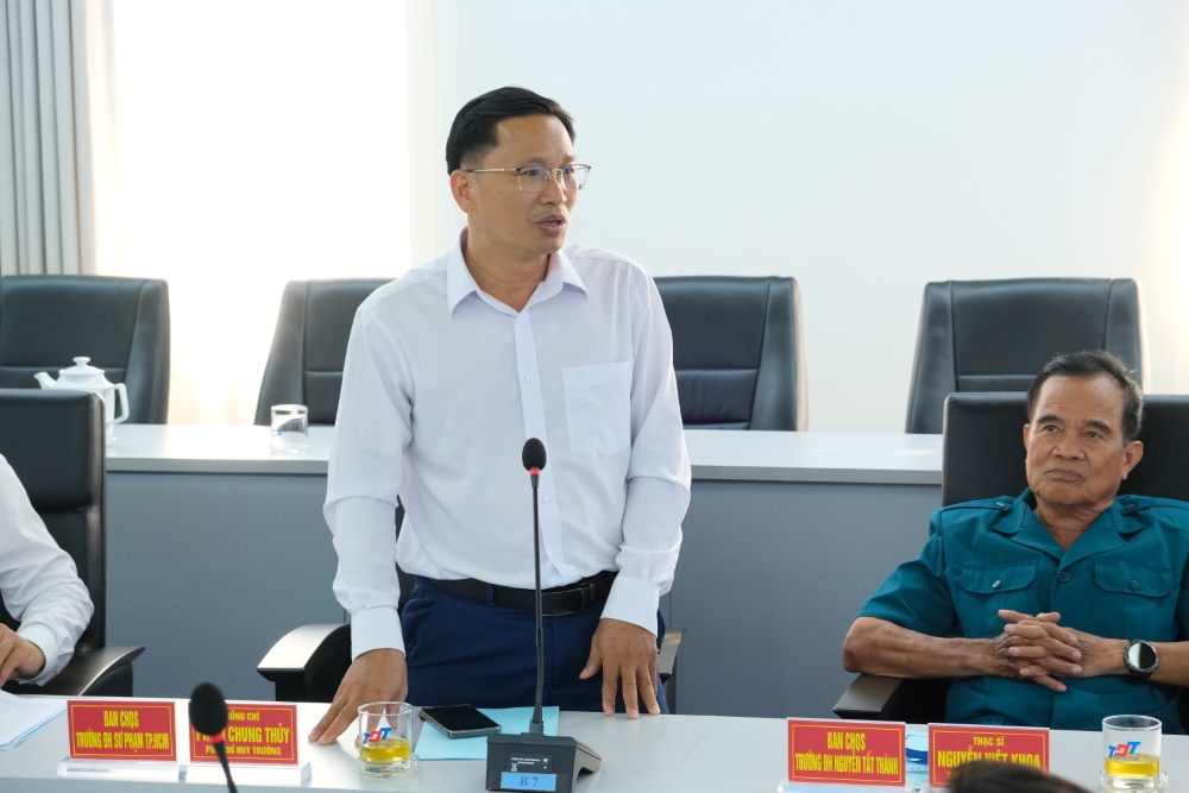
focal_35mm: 83
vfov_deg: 16.5
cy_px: 396
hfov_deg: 24.5
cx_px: 594
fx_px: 2742
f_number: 5.6
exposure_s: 1/125
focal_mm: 55
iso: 2500
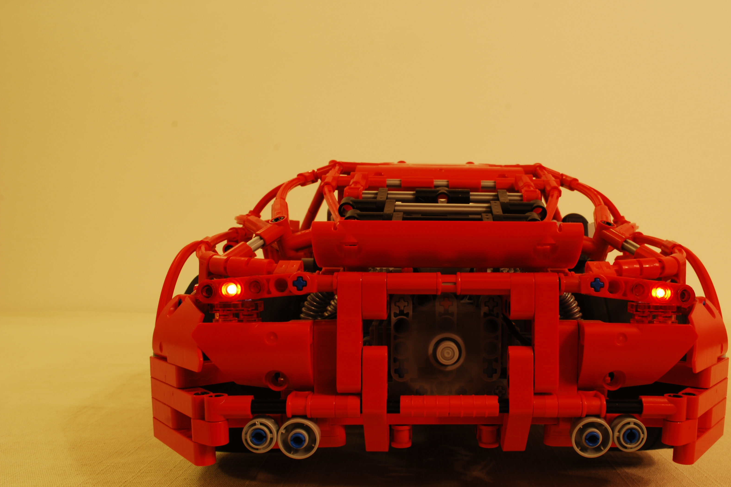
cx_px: 436
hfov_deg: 56.8
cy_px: 255
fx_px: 670
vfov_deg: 40.0
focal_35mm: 33
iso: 100
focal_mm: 18
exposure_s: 5
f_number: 14
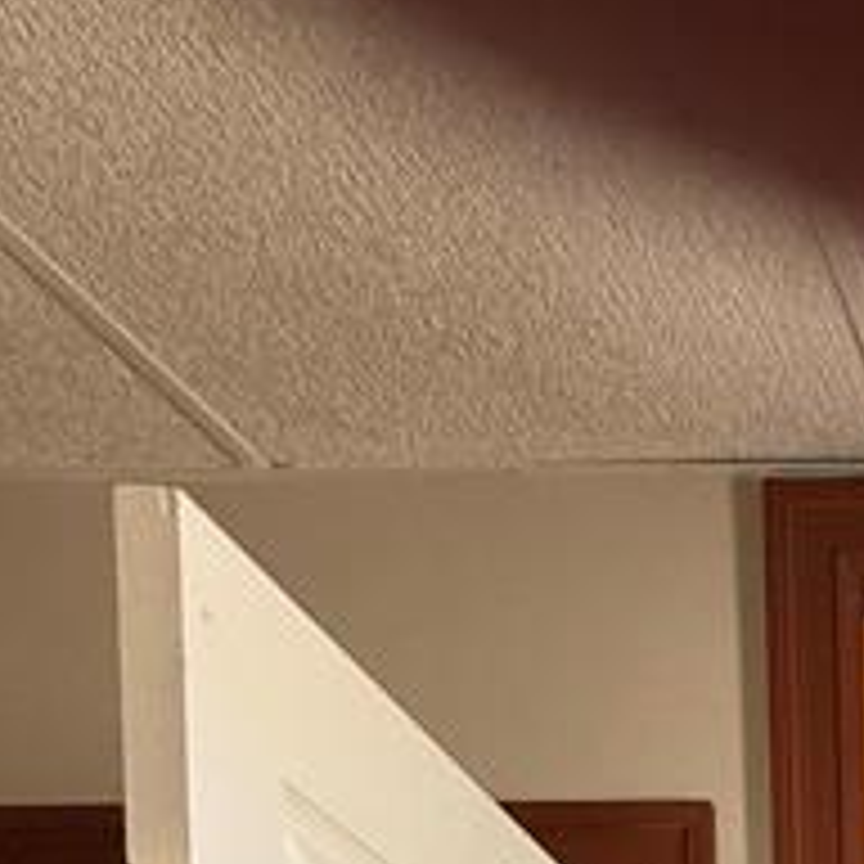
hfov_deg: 21.2
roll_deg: +1.5
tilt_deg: -3.0
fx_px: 1864
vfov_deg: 19.6
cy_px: 1548
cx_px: 1359
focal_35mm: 66
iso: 320
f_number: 2.2
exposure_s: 1/120
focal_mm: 2.22
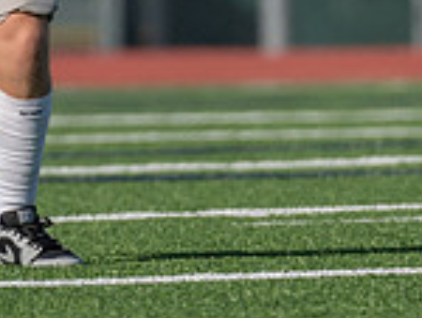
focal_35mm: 1274
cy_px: -200
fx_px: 15556
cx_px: 11
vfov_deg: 1.2
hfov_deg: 1.6
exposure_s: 1/2500
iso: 100
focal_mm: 200
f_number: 2.8
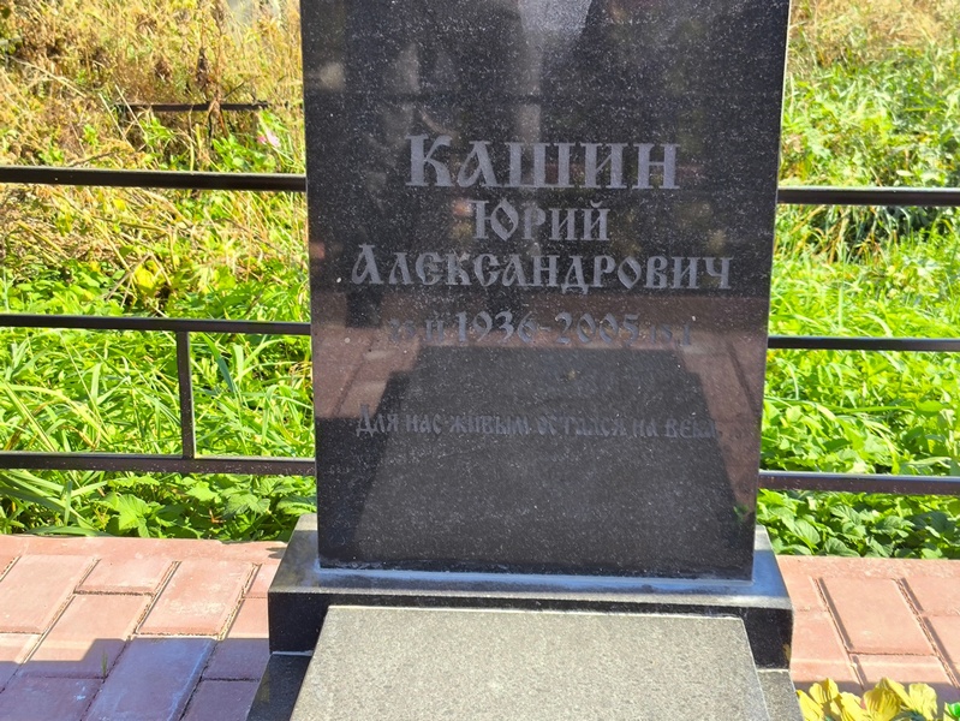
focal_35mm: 50
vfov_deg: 29.1
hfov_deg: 38.2
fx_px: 1387
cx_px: 480
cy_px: 360
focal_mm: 4.71
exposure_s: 1/248
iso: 50
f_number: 1.7
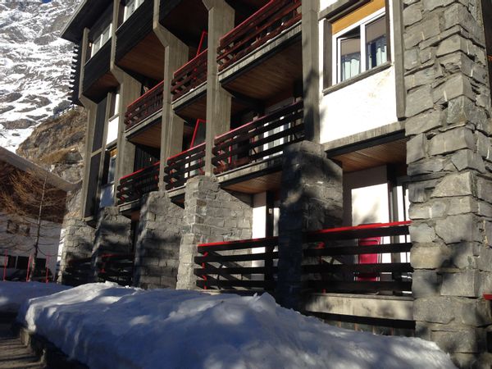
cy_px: 184
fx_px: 469
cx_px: 246
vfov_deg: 42.9
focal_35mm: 33
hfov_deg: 55.4
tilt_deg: +12.8
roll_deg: -3.8
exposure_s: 1/2008
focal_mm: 4.12
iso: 50
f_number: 2.4
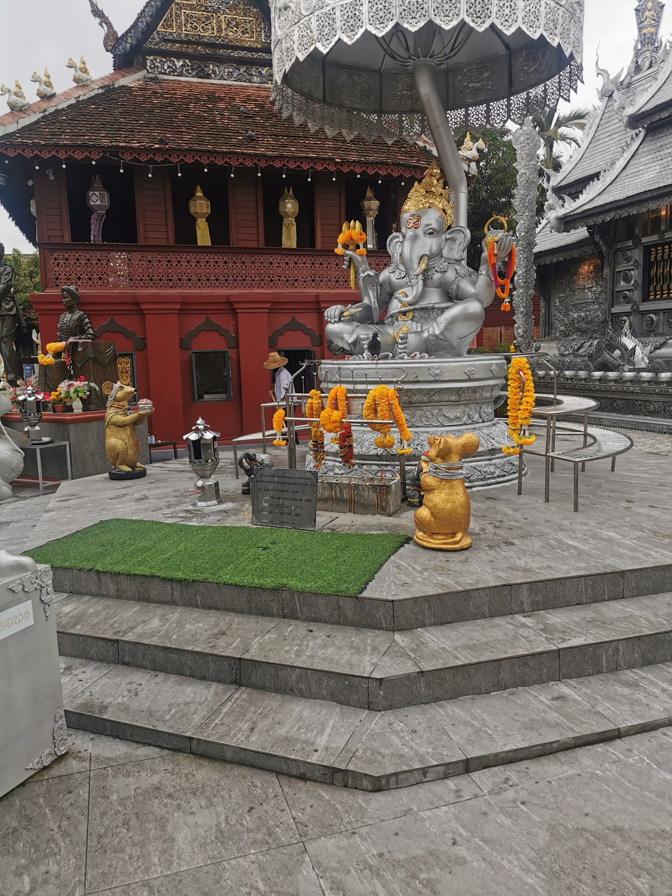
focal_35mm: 27
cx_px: 336
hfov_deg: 51.4
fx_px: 699
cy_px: 448
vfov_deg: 65.3
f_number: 1.6
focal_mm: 5.56
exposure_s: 1/399
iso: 50
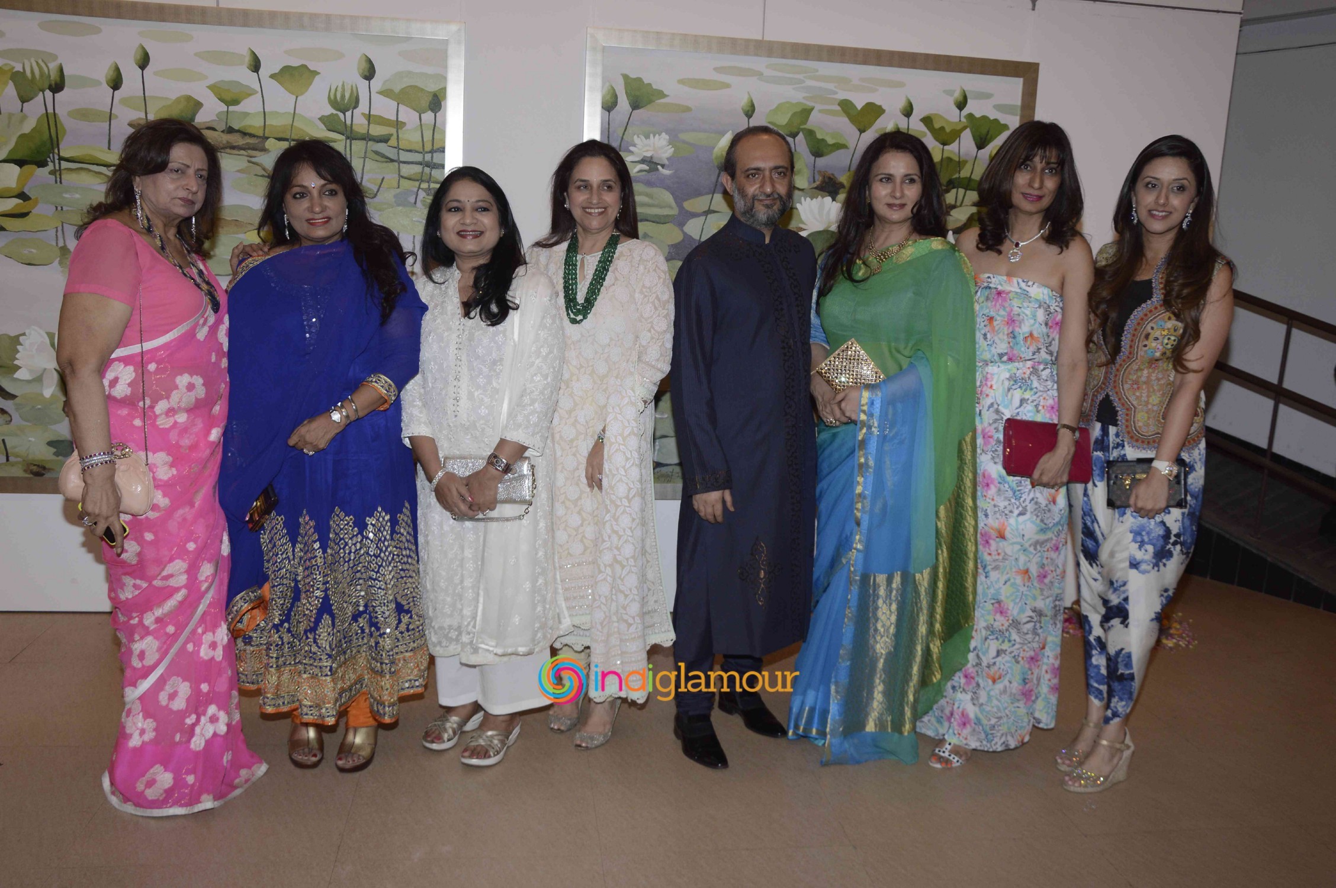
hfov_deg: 59.5
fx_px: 1168
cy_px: 444
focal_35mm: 32
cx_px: 668
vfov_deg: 41.6
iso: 400
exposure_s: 1/250
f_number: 6.3
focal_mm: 21
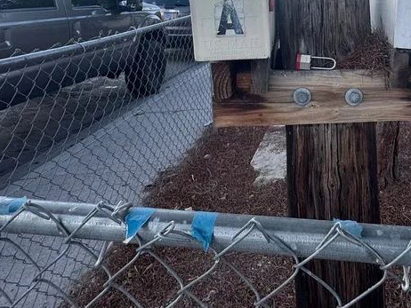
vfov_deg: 41.3
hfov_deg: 54.3
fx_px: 368
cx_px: 330
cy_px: 21
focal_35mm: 31
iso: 40
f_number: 2.2
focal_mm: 2.22
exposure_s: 1/388
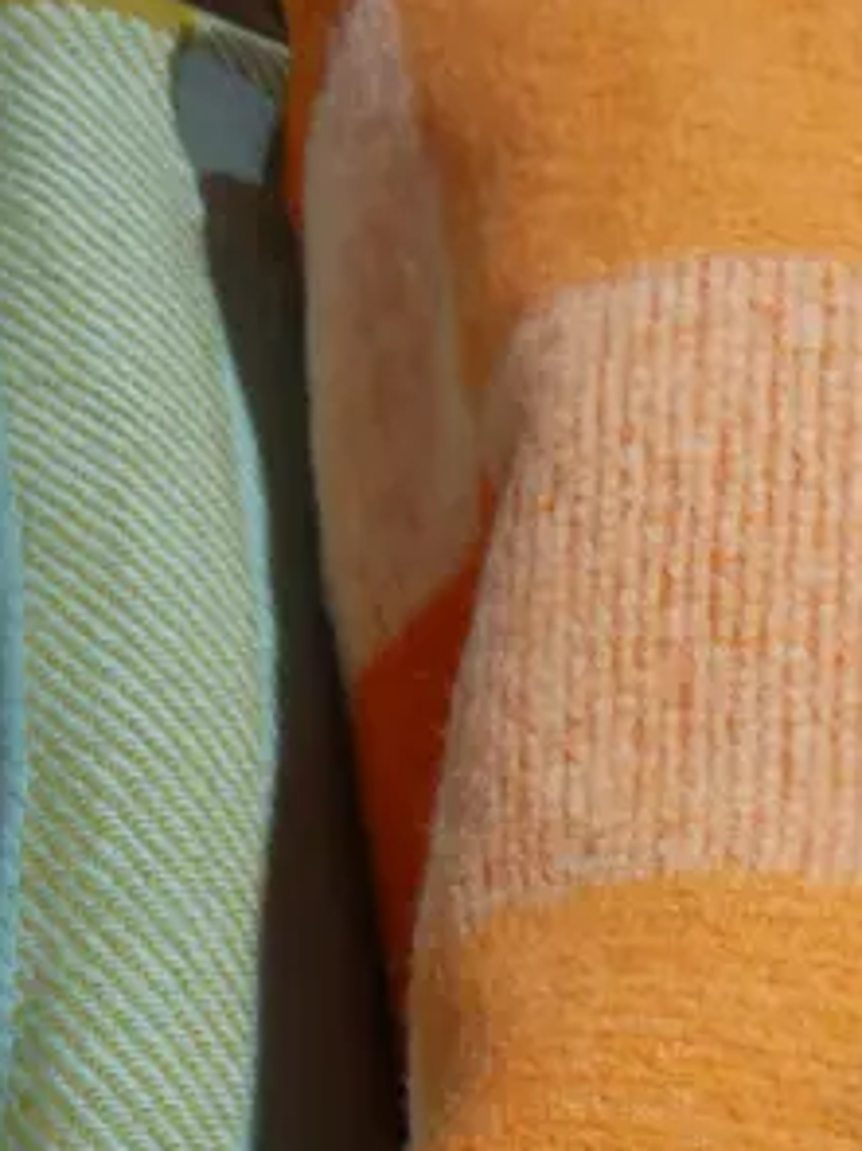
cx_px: 460
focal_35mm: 132
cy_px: 1728
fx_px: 4386
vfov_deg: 14.0
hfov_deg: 11.2
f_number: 4.1
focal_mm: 19
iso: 1250
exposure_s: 1/60
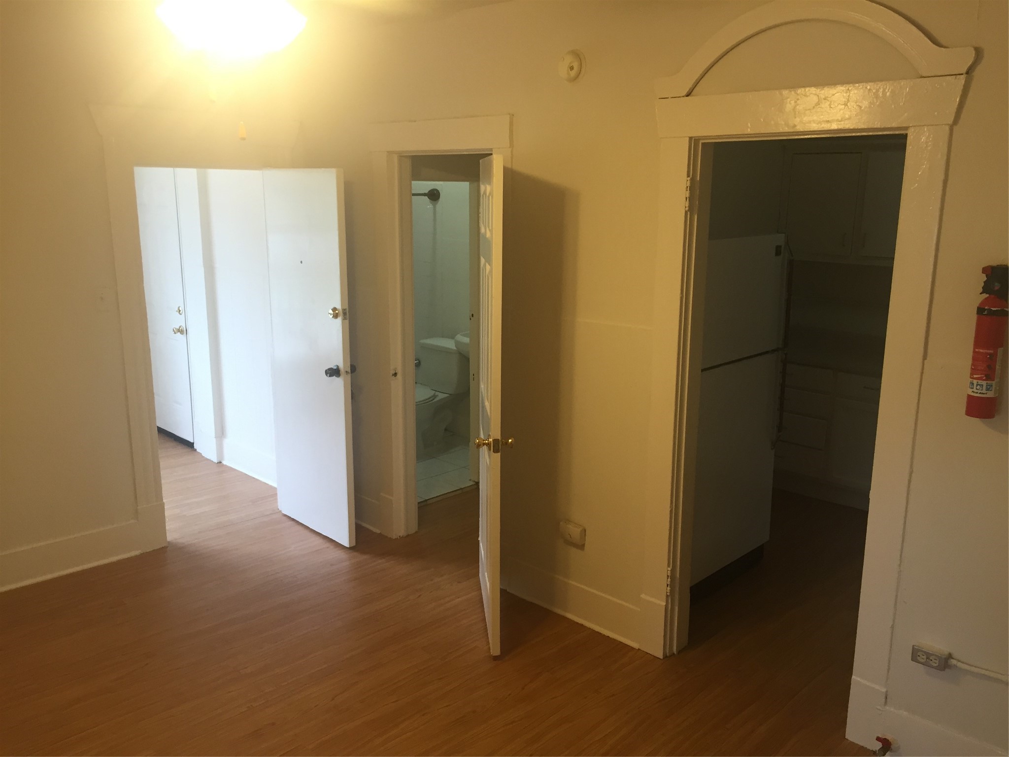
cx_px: 504
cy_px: 378
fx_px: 845
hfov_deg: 61.7
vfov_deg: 48.2
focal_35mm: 29
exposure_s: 1/30
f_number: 2.2
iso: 64
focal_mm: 4.15
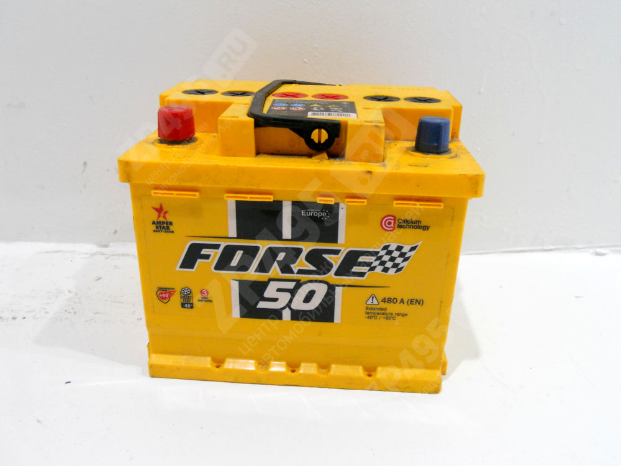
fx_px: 574
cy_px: 233
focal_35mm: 32
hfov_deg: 56.8
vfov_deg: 44.2
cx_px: 310
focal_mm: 5.8
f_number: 3.5
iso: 400
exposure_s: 1/60
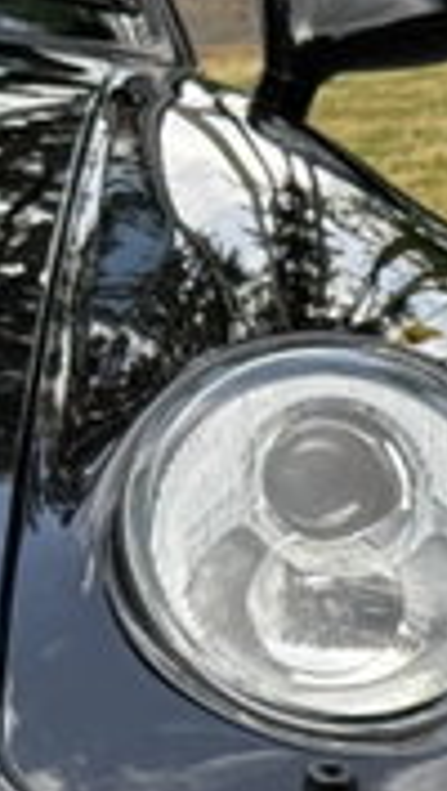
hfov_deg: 3.9
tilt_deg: -3.5
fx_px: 6342
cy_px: 295
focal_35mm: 302
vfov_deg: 7.1
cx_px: -724
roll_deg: +0.2
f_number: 1.78
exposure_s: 1/621
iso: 64
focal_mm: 6.76
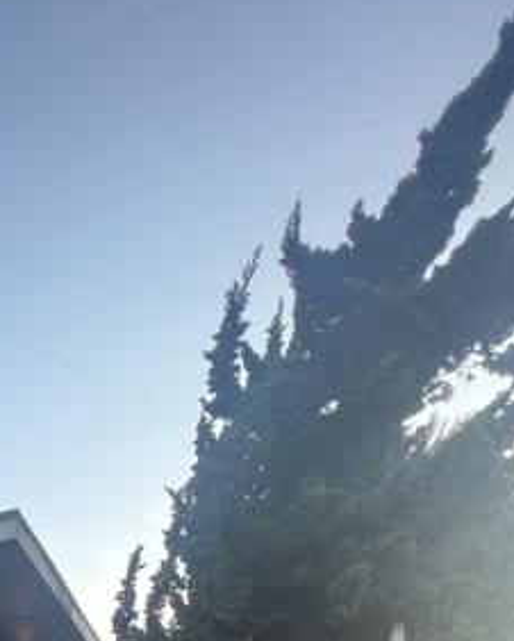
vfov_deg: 32.2
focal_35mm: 36
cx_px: -139
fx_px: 684
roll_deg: +0.5
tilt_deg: -3.2
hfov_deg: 32.2
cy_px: 896
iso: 80
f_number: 1.8
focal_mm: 1.57
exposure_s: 1/99
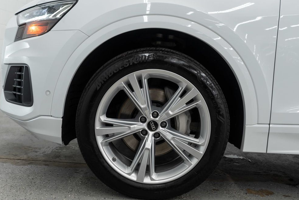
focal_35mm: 44
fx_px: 366
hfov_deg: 44.5
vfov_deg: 30.5
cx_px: 146
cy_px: 102
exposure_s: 1/50
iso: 200
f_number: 3.2
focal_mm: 28
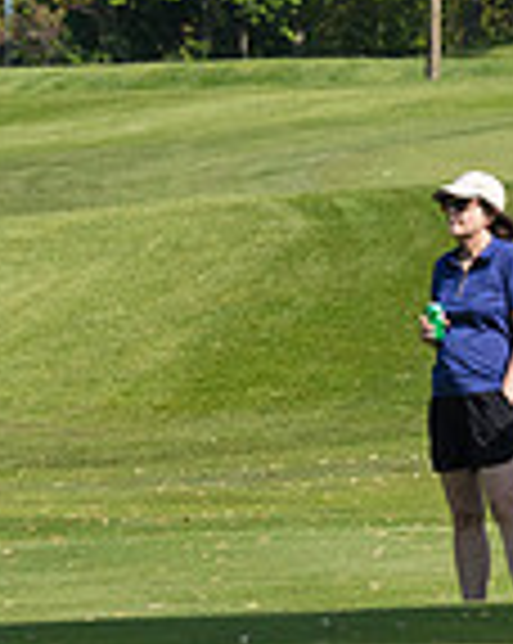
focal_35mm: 771
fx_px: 14664
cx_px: -495
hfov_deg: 2.0
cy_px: 410
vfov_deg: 2.5
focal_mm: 135
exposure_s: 1/1600
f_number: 5.6
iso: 320
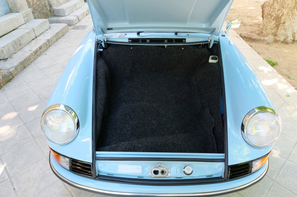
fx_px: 198
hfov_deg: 73.8
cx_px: 148
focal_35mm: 24
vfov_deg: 53.1
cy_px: 98
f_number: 8
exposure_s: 1/100
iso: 3200
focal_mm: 16
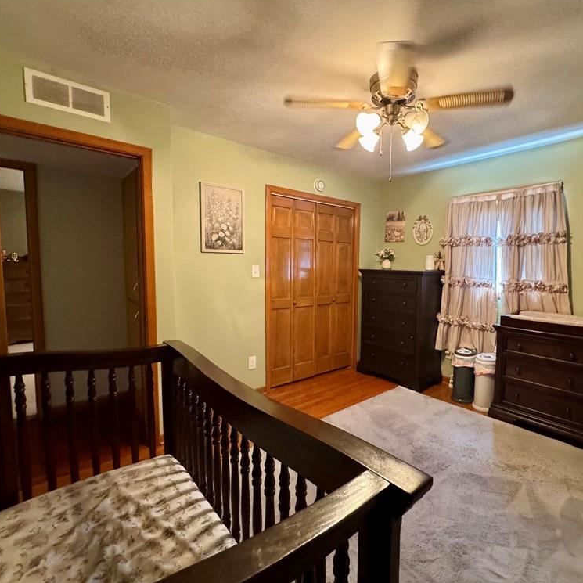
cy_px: 290
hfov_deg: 83.3
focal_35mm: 17
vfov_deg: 84.0
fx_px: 324
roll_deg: -0.4
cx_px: 339
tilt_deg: -4.7
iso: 1000
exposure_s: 1/60
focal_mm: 2.22
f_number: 2.2
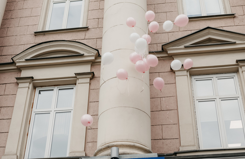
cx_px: 115
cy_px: 92
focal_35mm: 60
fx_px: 405
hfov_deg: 33.7
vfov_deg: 22.2
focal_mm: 35
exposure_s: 1/640
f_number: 4
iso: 400
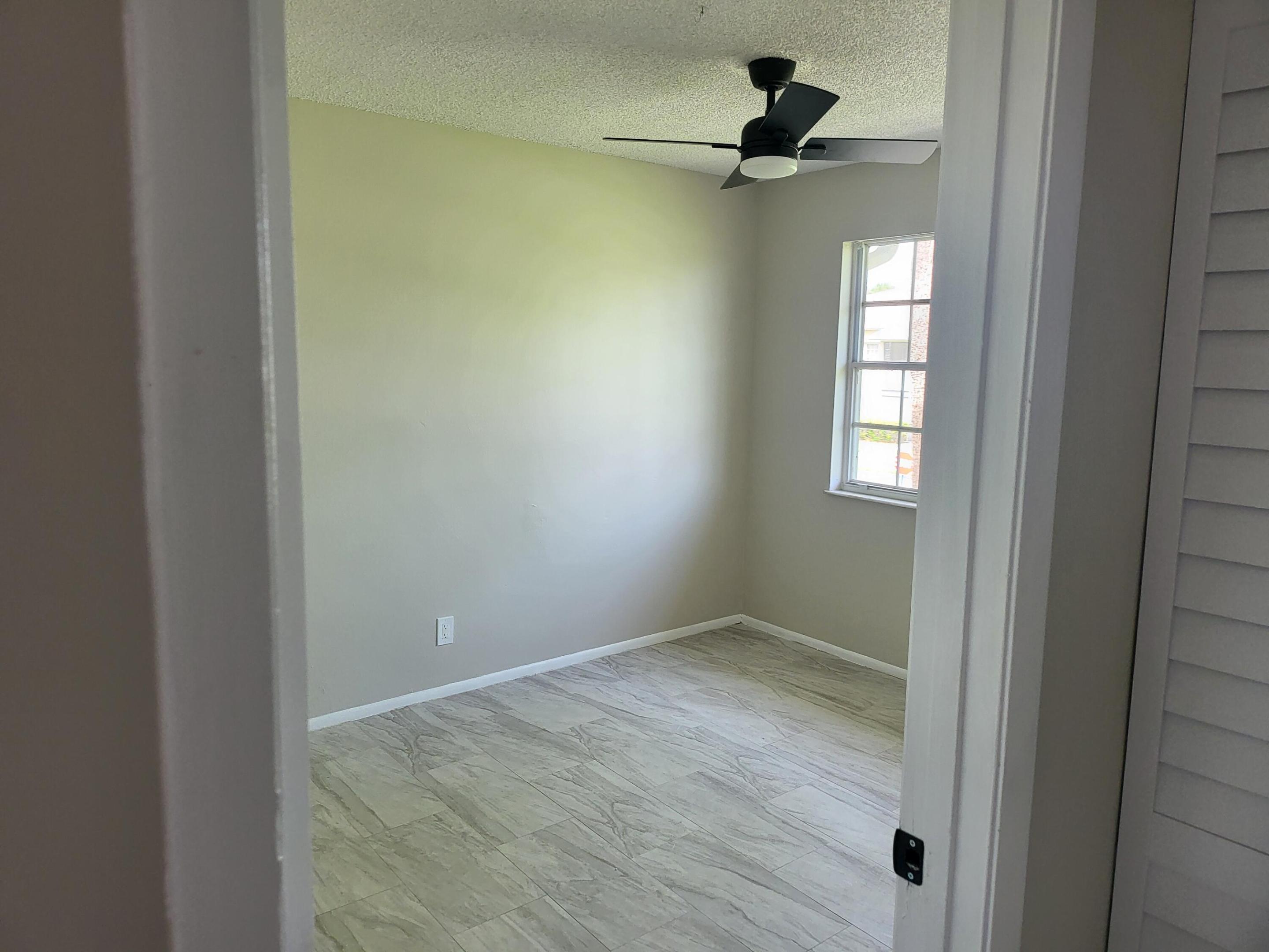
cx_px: 634
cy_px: 476
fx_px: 880
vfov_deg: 56.8
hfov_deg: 71.6
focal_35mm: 24
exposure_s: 1/120
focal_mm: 5
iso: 160
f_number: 1.8
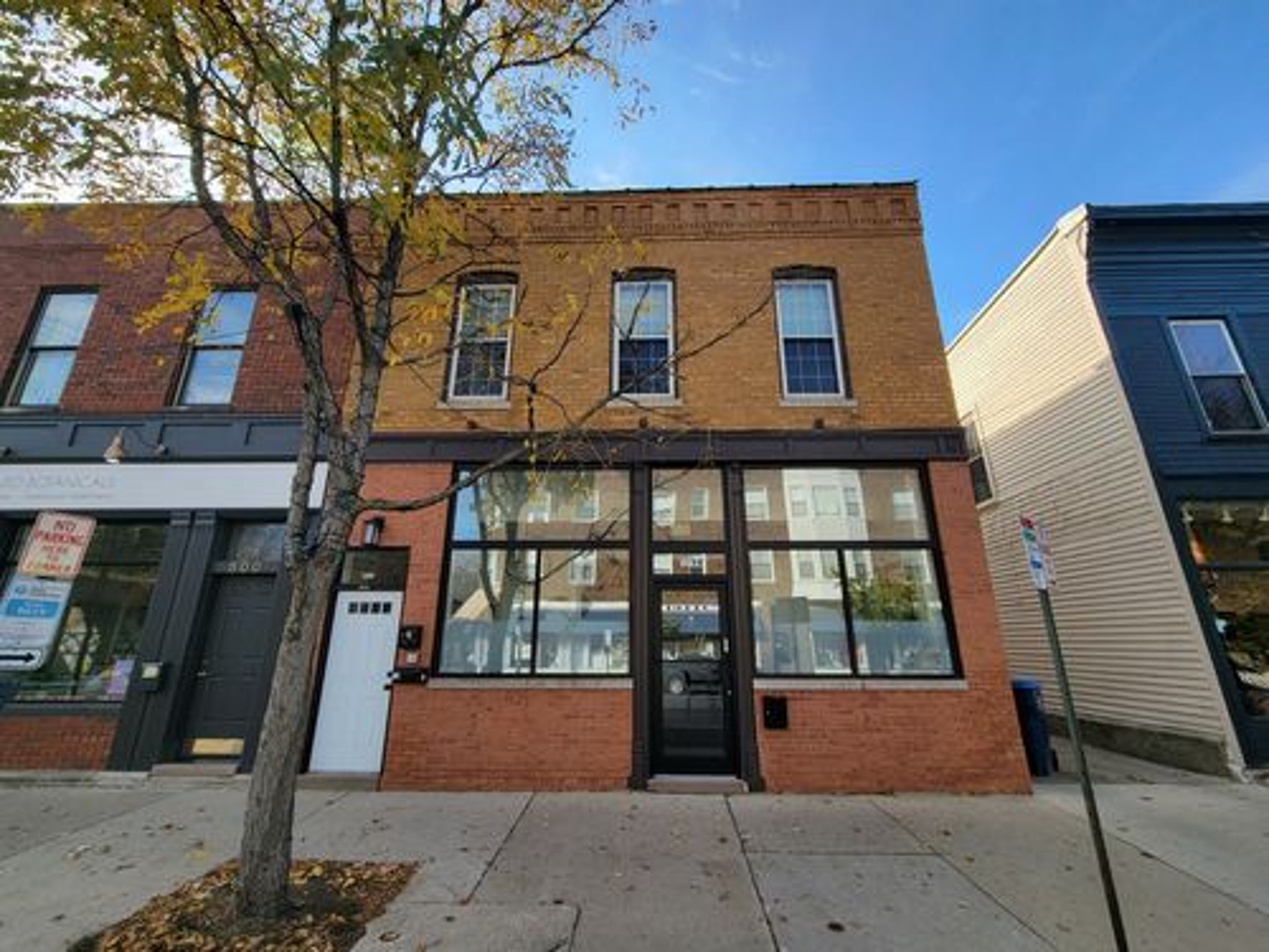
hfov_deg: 106.2
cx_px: 634
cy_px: 476
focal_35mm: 13
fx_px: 477
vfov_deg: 89.9
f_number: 2.2
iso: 50
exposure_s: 1/654
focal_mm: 2.2
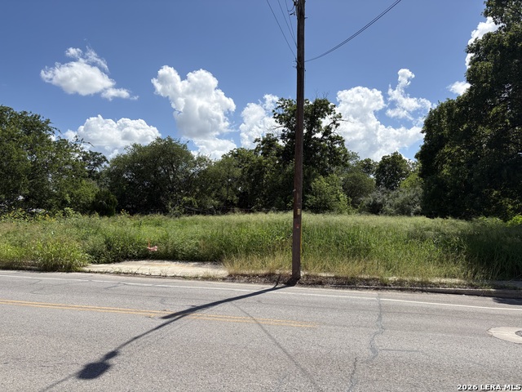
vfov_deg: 53.1
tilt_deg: +3.5
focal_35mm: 26
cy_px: 196
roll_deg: -0.8
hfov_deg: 67.3
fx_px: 392
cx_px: 261
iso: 50
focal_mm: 5.96
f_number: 1.6
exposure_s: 1/5348
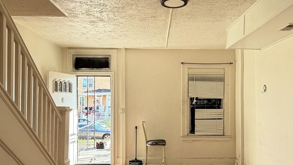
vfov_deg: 37.6
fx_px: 241
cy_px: 101
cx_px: 165
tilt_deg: +0.9
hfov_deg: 62.4
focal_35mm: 31
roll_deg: -0.8
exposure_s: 1/121
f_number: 2.2
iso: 125
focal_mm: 2.22
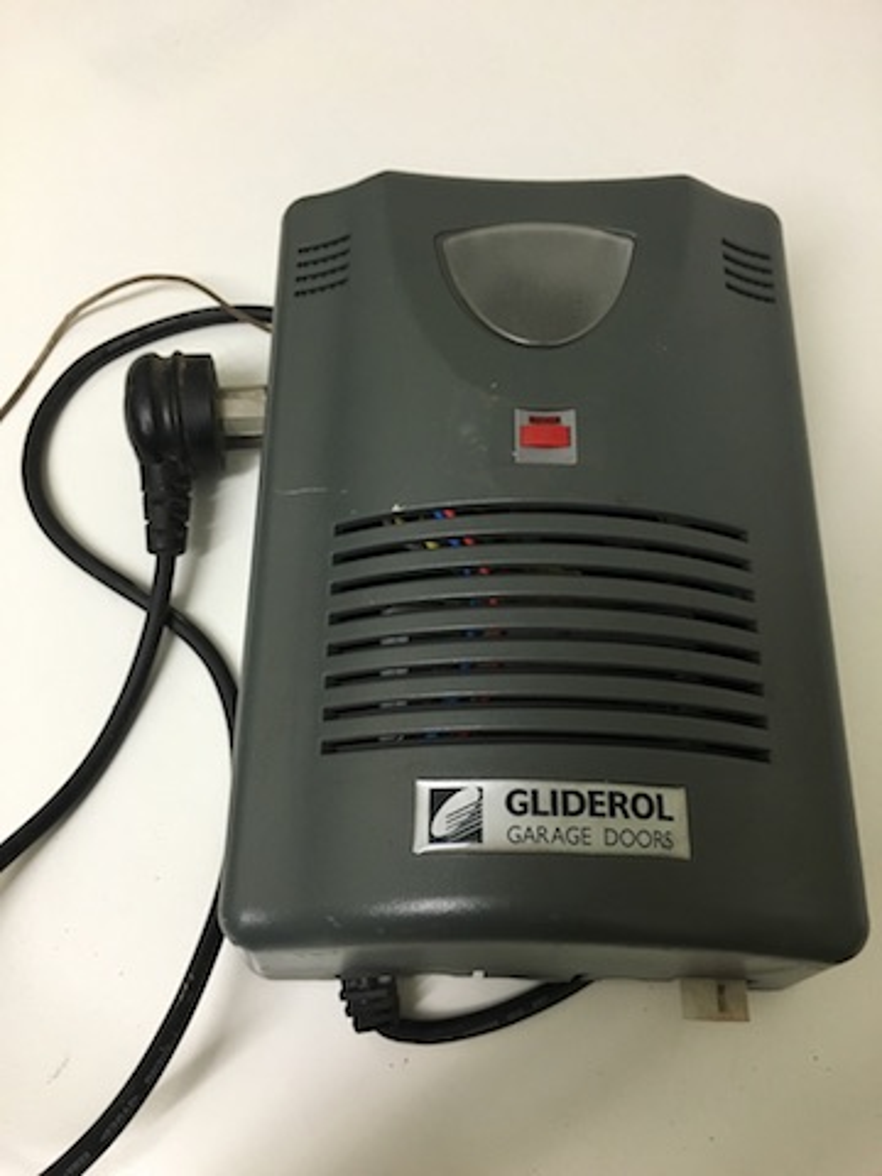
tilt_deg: -68.5
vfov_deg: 61.7
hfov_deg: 48.2
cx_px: 441
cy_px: 588
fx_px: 985
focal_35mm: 29
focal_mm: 4.15
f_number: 2.2
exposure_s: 1/33
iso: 200
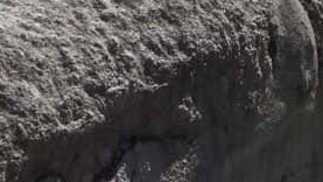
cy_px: -211
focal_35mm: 98
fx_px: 840
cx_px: 66
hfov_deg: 21.5
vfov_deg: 11.0
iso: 100
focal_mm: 3.6
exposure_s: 1/2292
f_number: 1.8
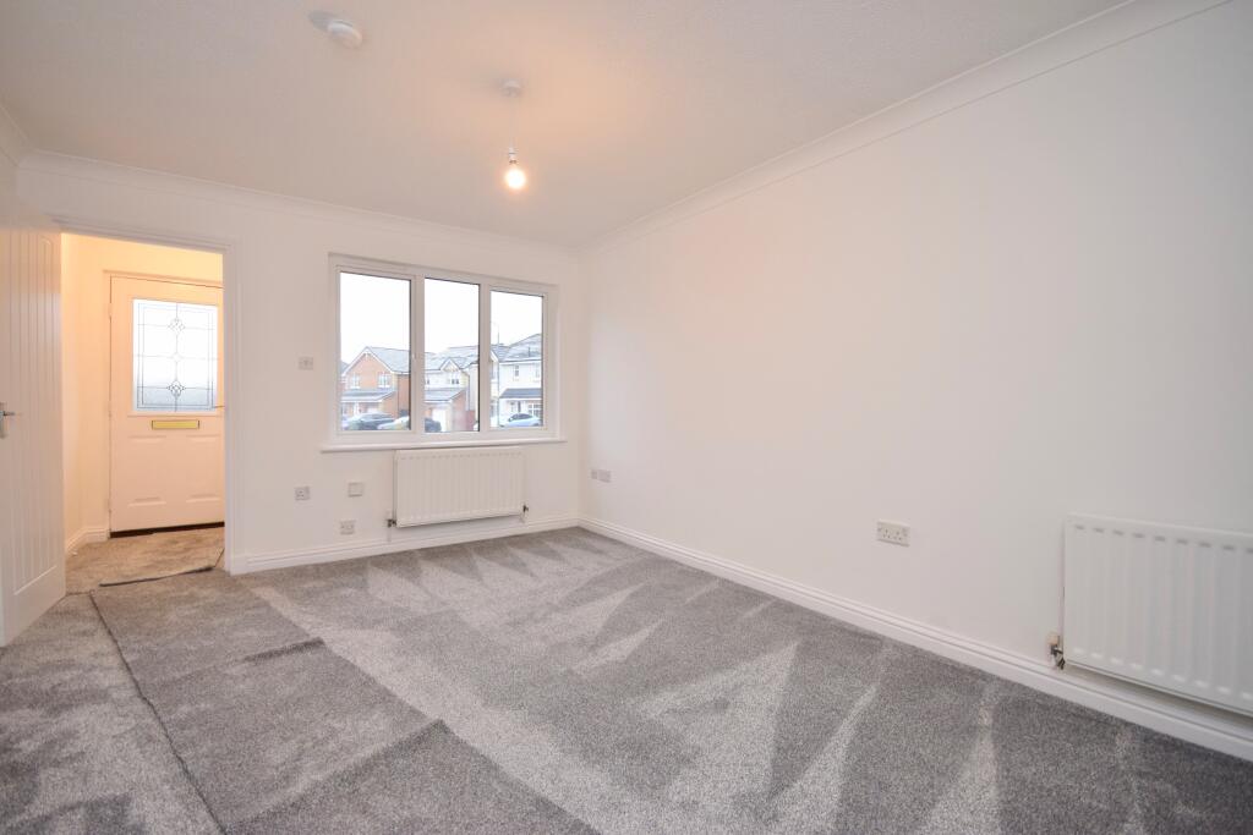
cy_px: 418
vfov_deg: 77.3
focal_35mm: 15
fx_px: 522
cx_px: 626
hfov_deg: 100.4
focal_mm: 10
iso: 800
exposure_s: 1/50
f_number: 5.6
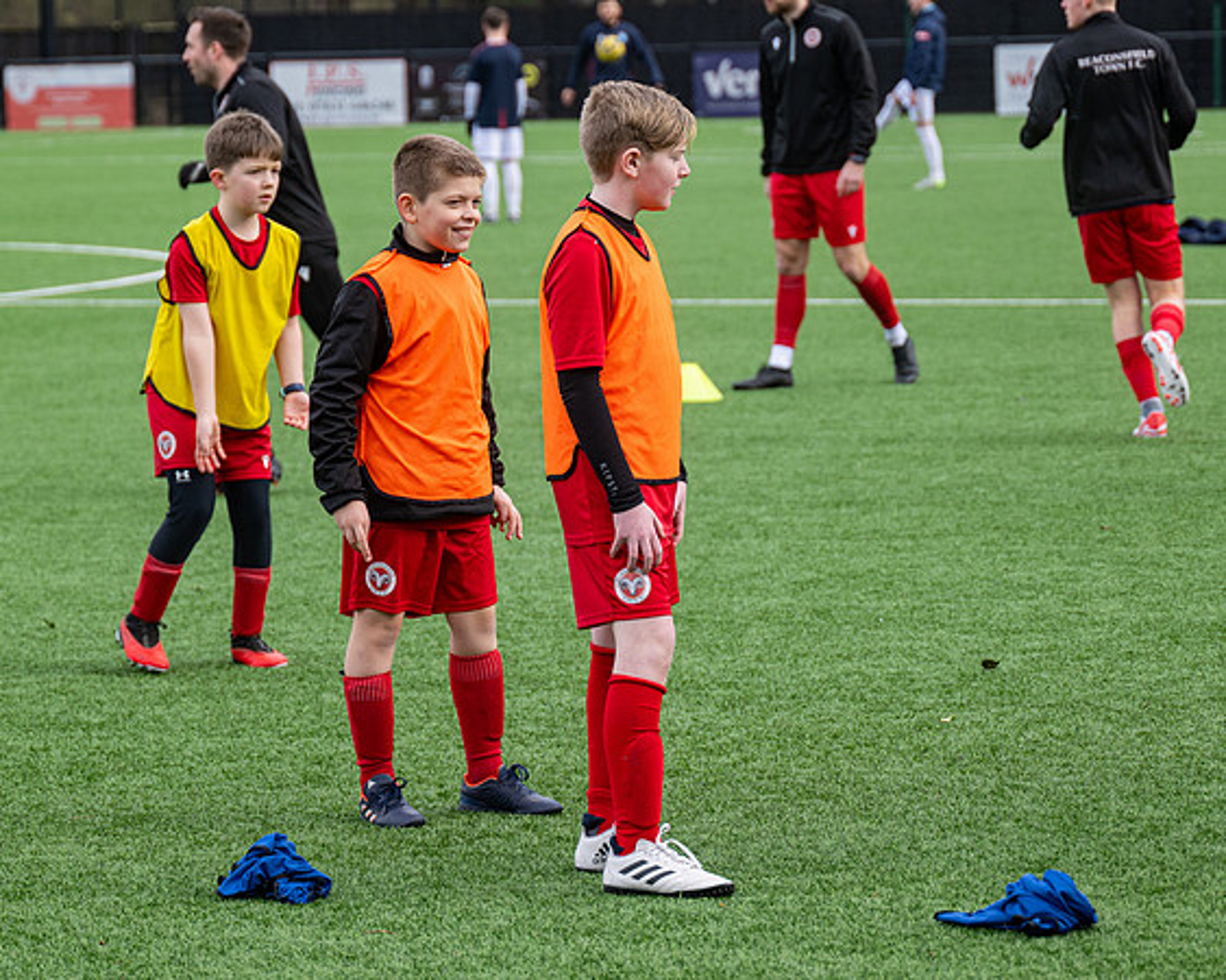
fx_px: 6008
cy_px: 490
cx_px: 548
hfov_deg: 11.7
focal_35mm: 166
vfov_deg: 9.3
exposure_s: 1/640
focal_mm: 98
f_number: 4
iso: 200
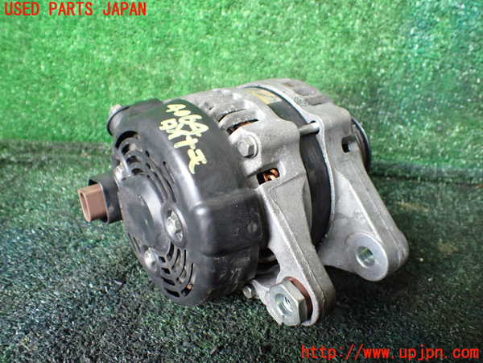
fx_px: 419
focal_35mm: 30
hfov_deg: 60.0
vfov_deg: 46.8
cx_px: 242
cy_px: 182
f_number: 2.3
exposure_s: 1/125
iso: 800
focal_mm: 5.4
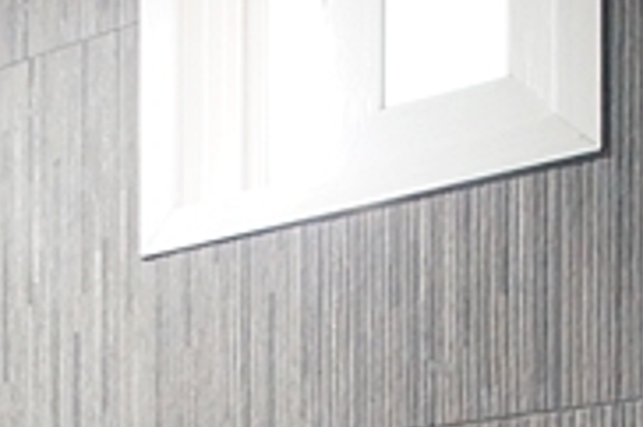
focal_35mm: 66
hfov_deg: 30.5
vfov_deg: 16.7
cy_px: 798
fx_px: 1178
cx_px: 265
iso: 1600
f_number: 9
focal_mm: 10
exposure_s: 1/10
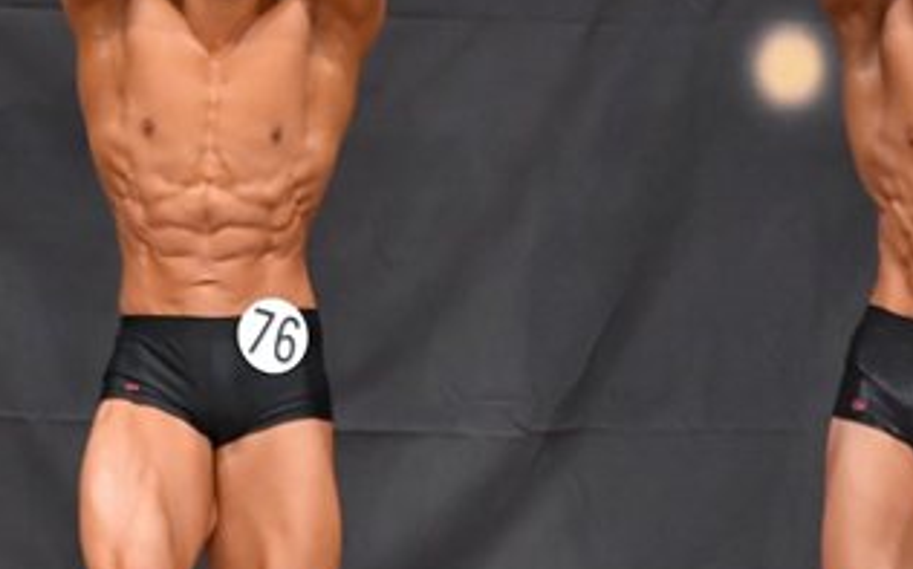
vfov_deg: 2.4
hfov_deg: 3.9
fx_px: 13501
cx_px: 126
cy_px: 387
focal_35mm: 543
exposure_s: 1/400
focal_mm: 145
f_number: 5.6
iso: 6400
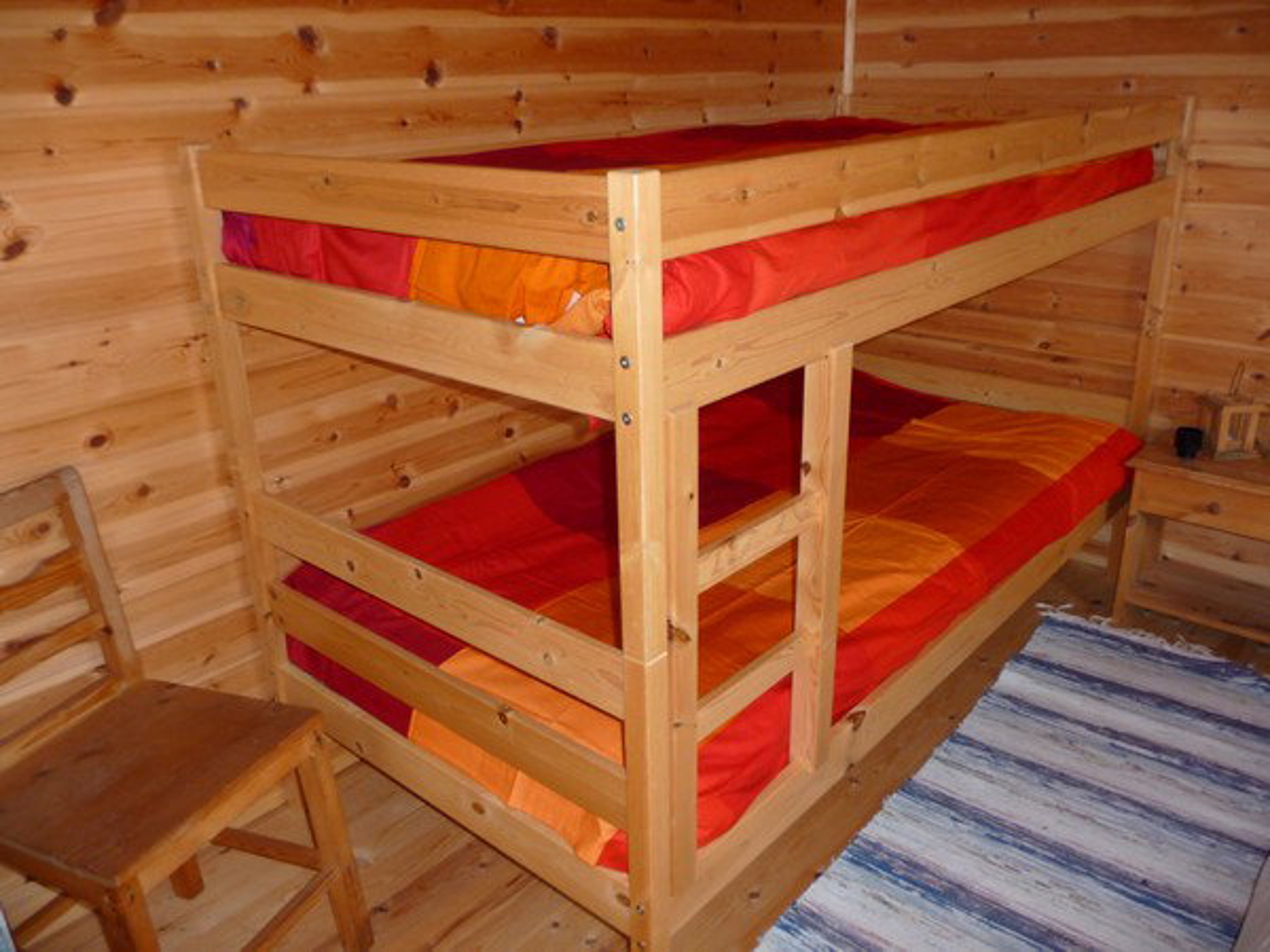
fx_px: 1027
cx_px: 635
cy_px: 476
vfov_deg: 49.7
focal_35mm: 28
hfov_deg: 63.4
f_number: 3.3
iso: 160
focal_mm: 4.7
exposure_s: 1/30
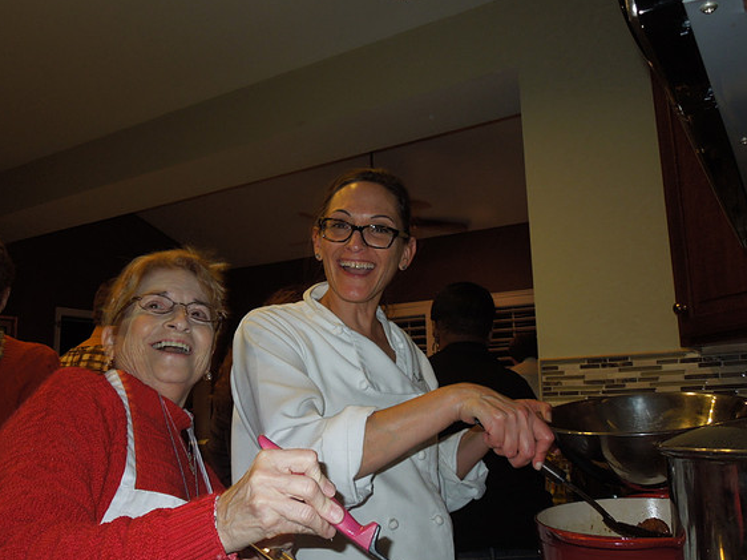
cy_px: 283
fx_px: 690
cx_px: 368
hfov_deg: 56.8
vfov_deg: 44.1
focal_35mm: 32
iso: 200
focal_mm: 5.6
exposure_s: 1/30
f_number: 3.6
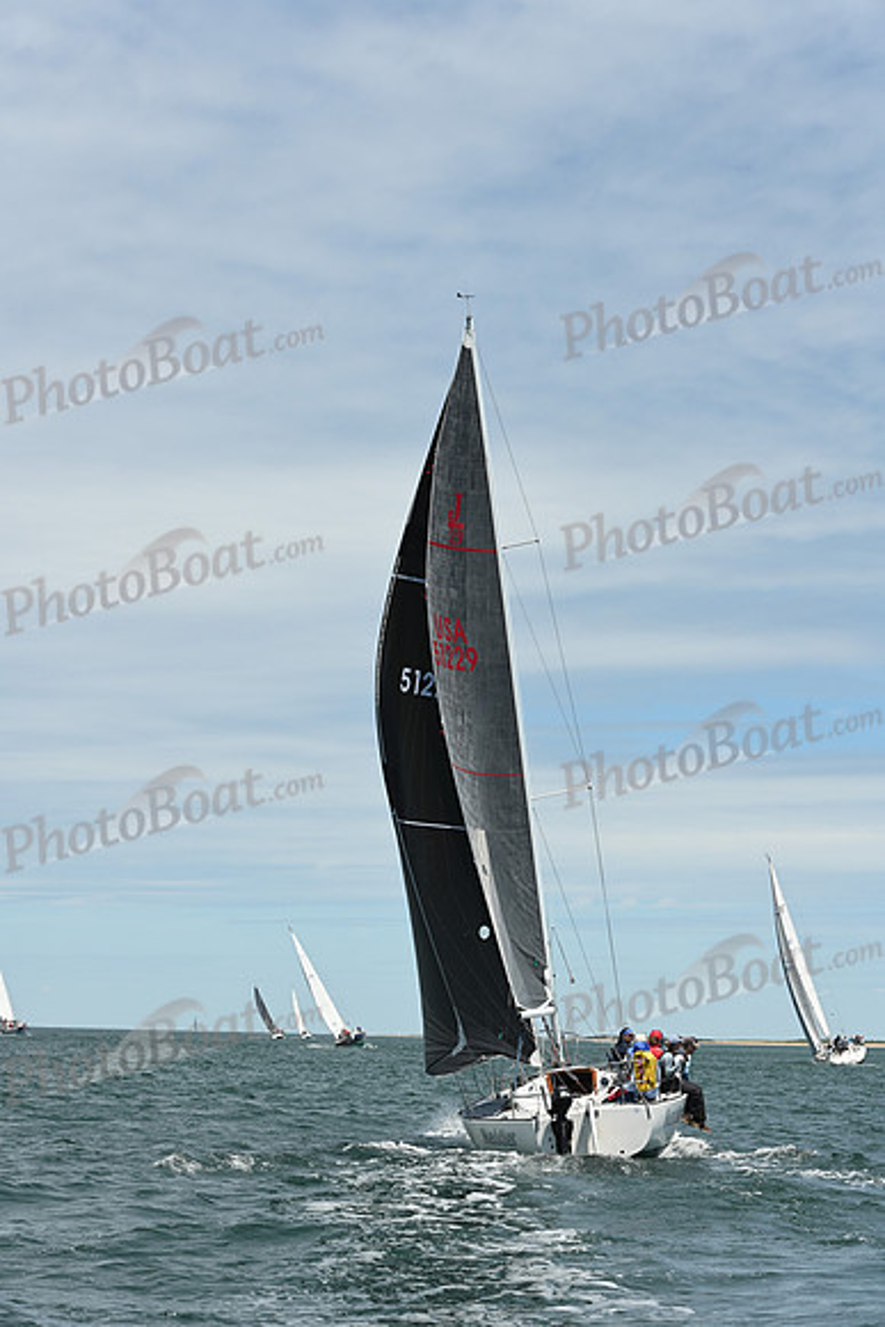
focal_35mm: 70
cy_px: 664
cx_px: 442
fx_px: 2580
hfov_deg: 19.5
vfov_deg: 28.8
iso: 320
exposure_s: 1/1000
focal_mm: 70
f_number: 8
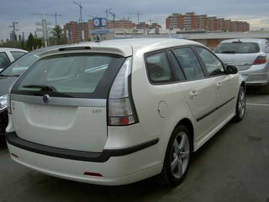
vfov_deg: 36.8
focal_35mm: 39
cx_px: 134
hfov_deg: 47.9
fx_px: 303
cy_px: 101
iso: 100
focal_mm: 8
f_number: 4.7
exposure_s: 1/385
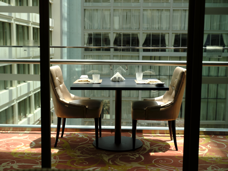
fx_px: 336
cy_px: 86
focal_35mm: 51
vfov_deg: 28.6
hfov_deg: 37.5
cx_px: 114
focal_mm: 64
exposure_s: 1/140
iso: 200
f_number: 5
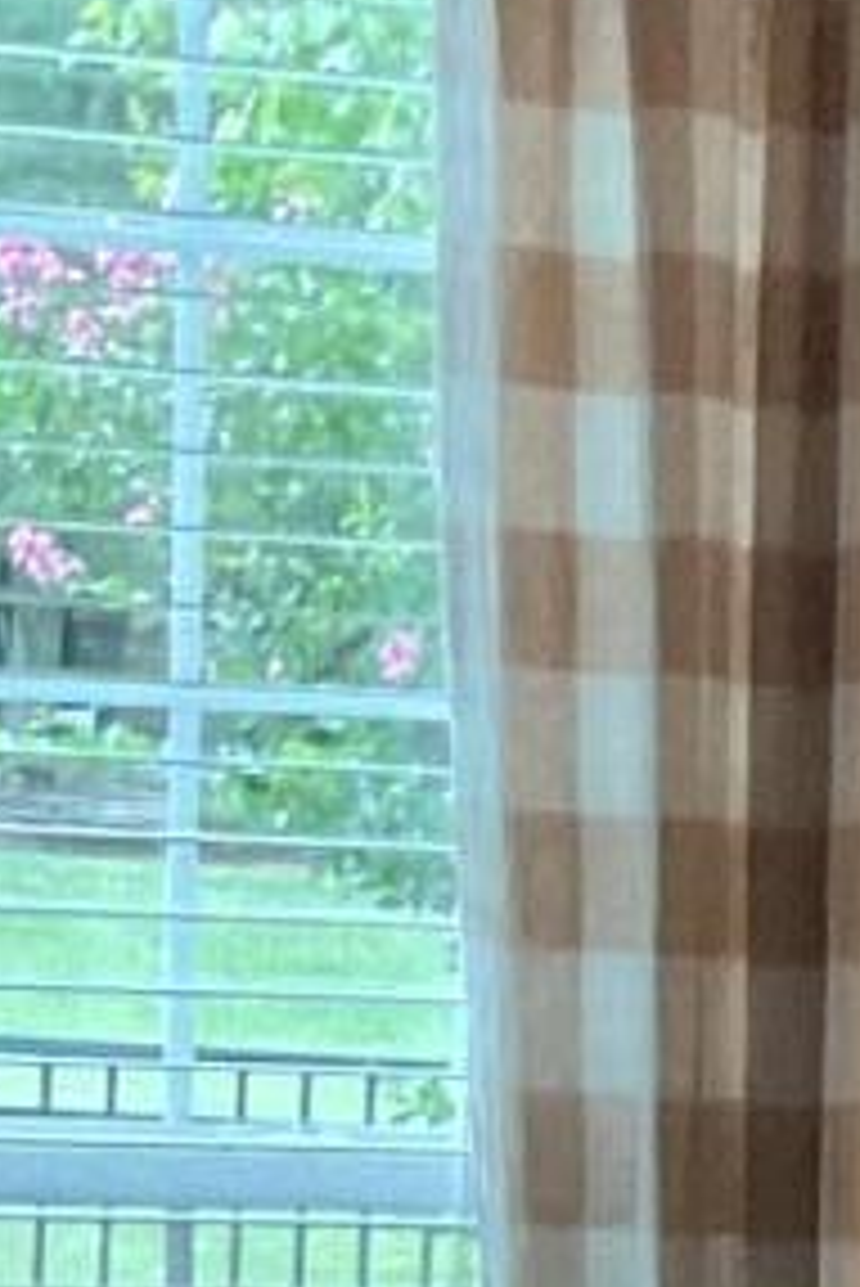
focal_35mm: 211
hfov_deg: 5.5
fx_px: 7551
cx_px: 3674
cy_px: 1359
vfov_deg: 9.7
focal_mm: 3
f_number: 1.8
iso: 200
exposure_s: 1/60
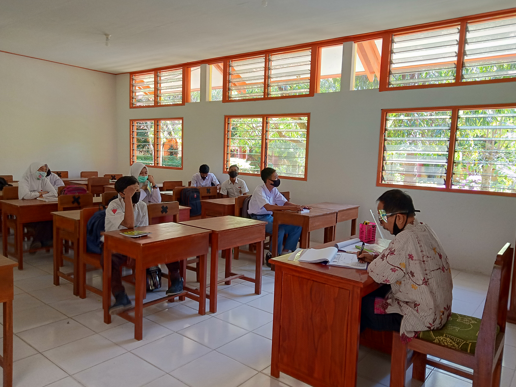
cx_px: 249
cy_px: 193
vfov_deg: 51.3
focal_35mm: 27
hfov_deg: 65.3
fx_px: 402
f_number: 2.2
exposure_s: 1/33.3
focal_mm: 3.46
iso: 140
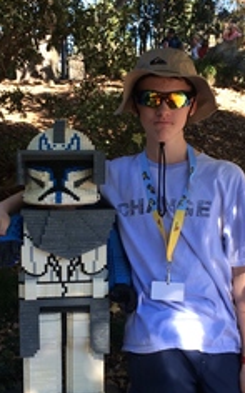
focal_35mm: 54
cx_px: 110
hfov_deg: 23.9
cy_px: 240
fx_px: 578
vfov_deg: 37.4
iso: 32
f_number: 2.2
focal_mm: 4.12
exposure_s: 1/218
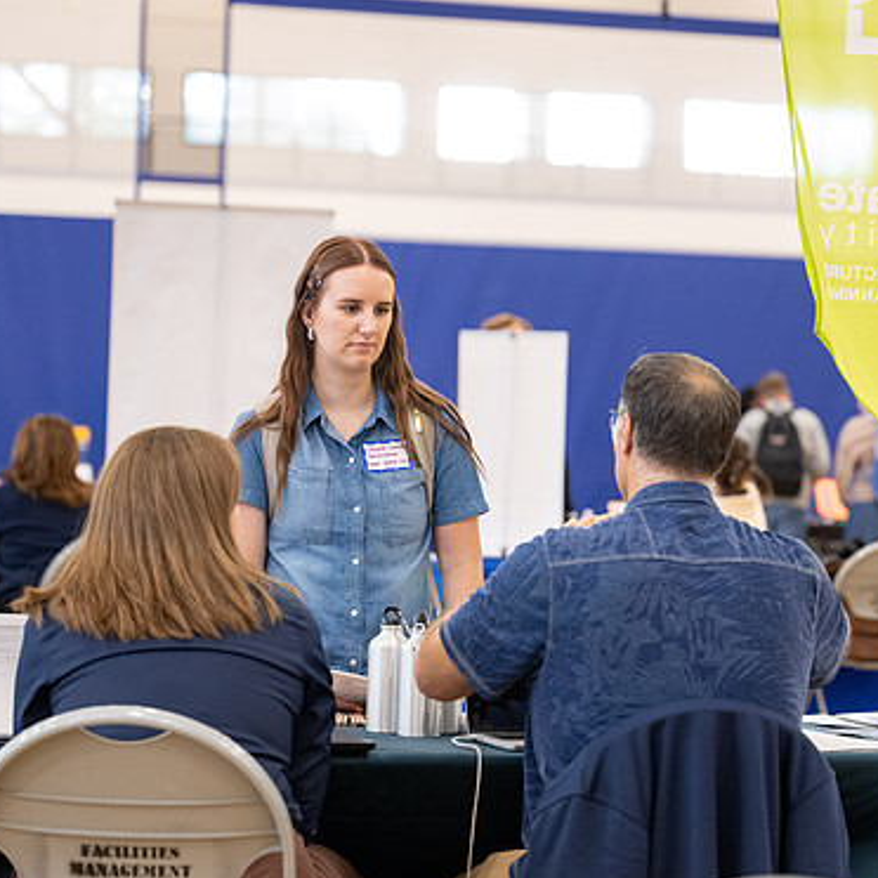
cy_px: 348
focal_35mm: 127
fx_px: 3644
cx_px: 451
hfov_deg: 13.7
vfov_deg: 13.7
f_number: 2.8
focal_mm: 79
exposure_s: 1/160
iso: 2000
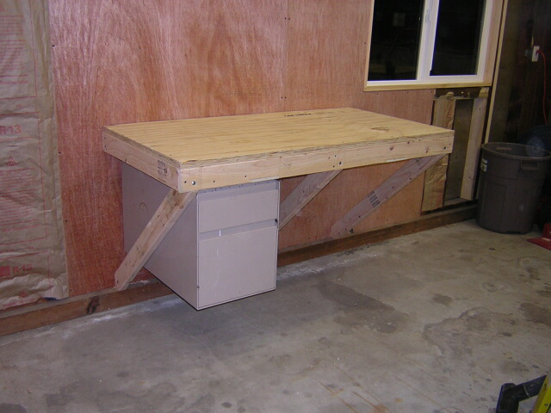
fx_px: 573
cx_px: 276
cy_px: 206
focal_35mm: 36
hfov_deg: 51.4
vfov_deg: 39.7
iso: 166
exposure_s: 1/60.1
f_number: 2.6
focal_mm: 4.7
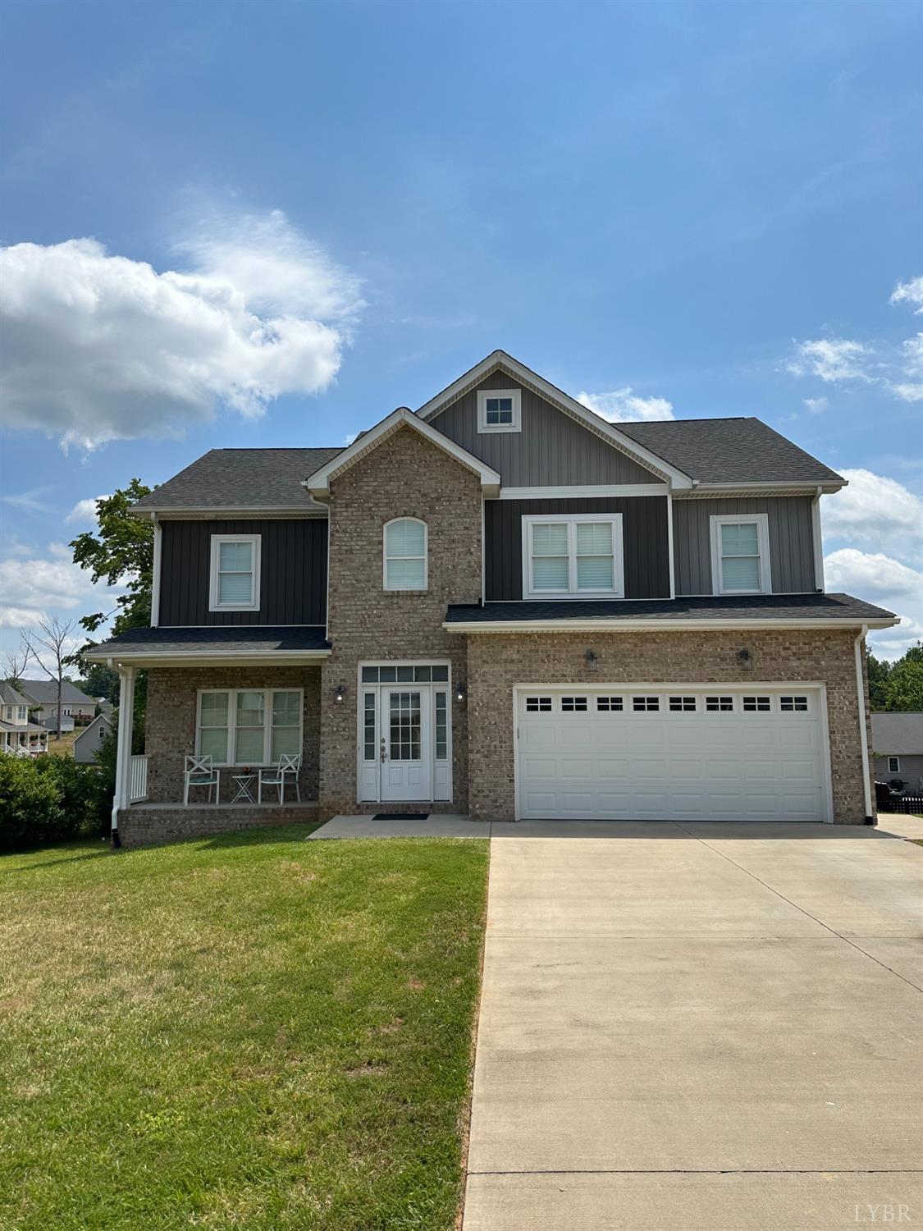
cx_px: 462
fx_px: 853
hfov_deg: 56.8
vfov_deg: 71.6
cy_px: 616
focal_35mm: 24
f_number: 1.78
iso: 80
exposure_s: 1/7576
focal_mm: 6.86
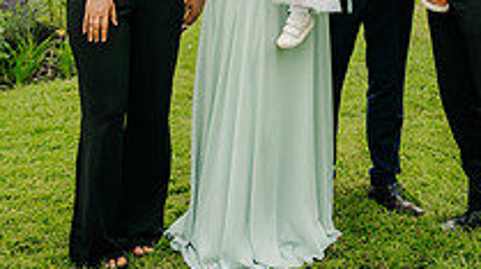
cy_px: -147
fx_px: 1006
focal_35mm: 79
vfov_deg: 14.2
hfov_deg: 26.8
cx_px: 311
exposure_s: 1/500
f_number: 2.2
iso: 100
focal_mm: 35
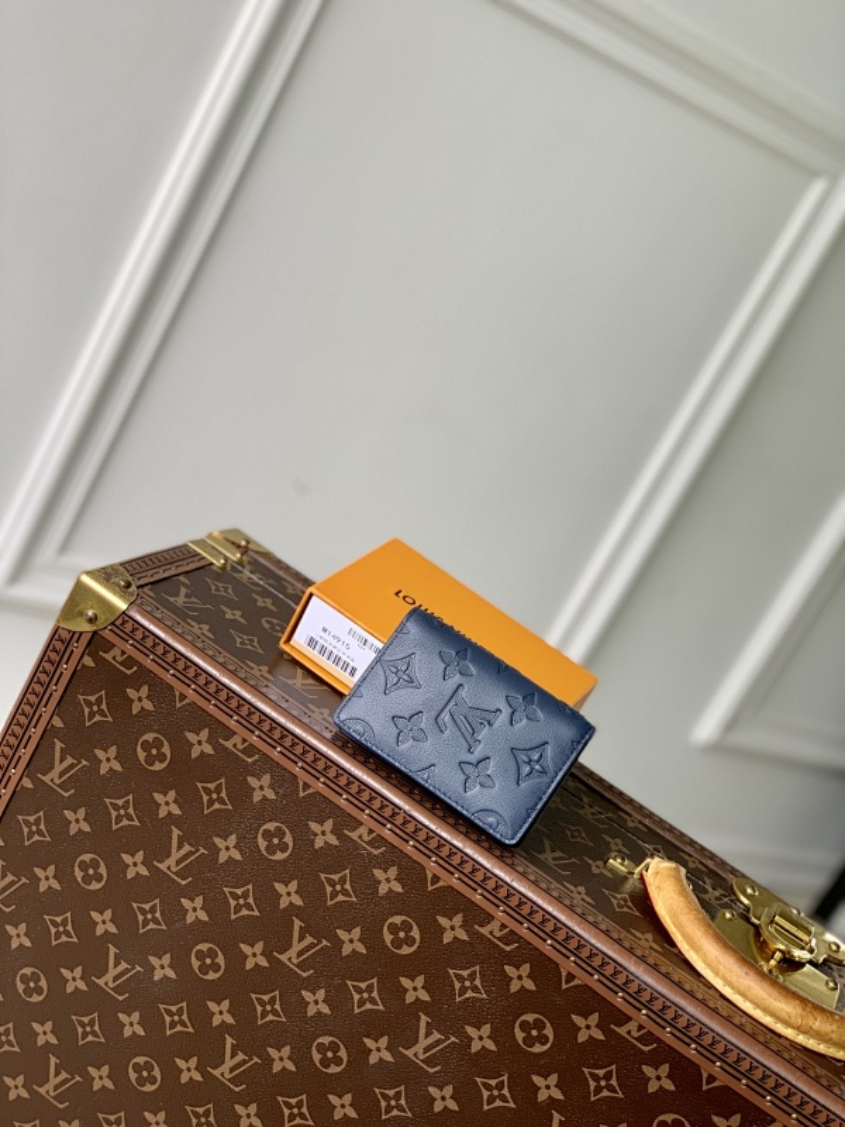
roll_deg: -29.6
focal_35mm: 52
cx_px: 422
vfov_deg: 36.8
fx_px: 1692
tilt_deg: -16.6
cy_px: 564
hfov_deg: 28.0
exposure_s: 1/122
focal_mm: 6
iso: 16
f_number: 2.4
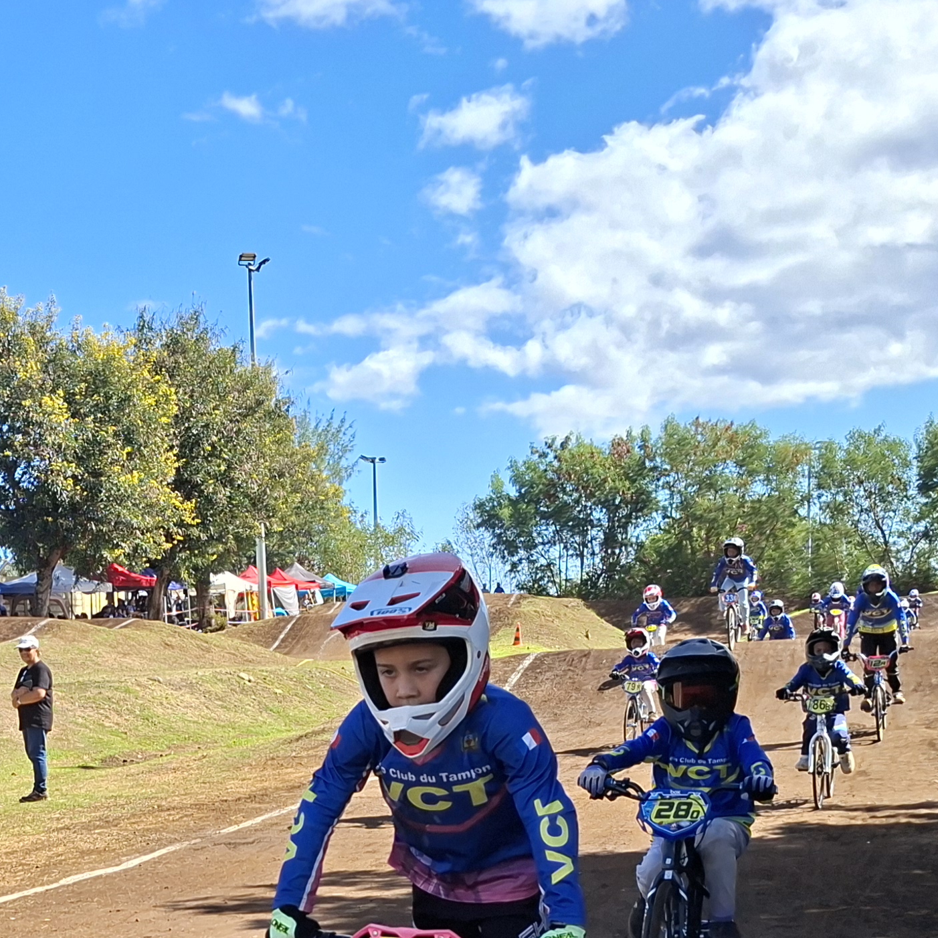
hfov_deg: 28.9
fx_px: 1778
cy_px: 926
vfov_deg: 27.9
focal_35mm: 58
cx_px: 181
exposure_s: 1/1348
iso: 50
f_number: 1.8
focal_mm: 5.54
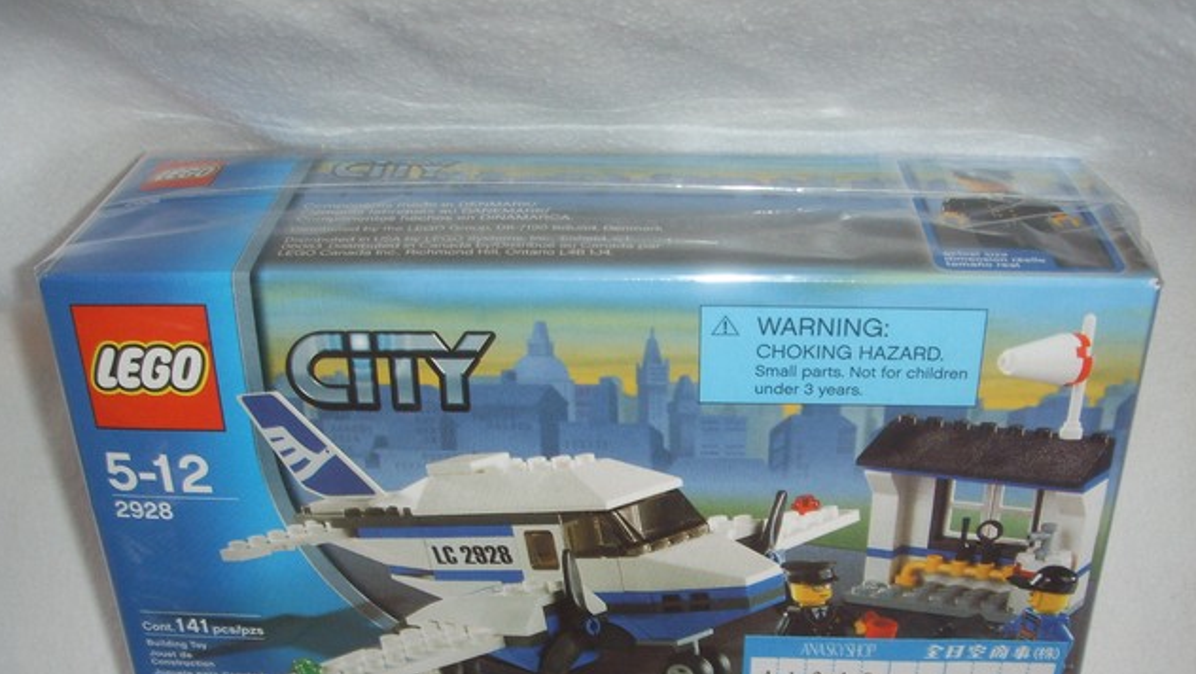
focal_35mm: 43
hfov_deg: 47.3
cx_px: 594
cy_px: 445
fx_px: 1364
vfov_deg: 27.6
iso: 100
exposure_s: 1/45
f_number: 3.5
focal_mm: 6.6
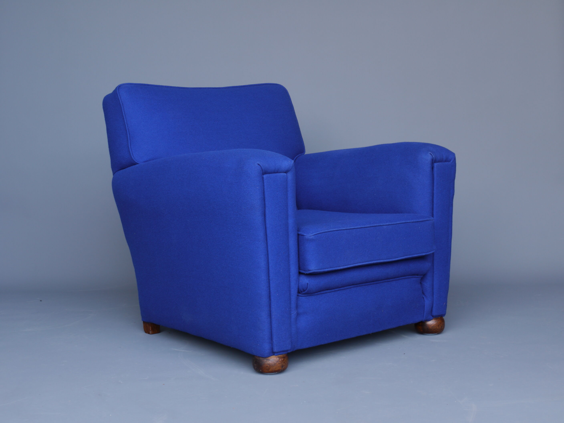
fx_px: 978
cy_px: 212
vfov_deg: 24.4
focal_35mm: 60
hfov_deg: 32.2
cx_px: 282
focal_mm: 30
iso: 100
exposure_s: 1/25
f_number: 5.3
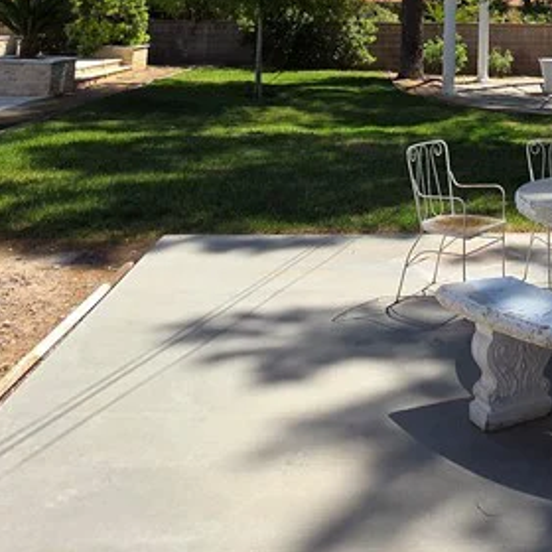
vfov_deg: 32.4
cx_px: 487
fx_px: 758
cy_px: -124
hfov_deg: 37.6
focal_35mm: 42
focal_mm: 2.2
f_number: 1.9
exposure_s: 1/1834
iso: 40
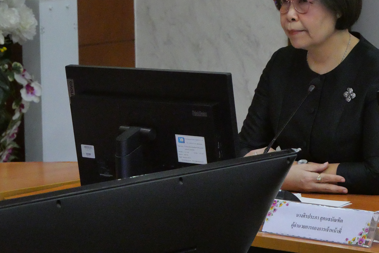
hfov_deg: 10.7
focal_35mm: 191
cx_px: 285
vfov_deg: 7.2
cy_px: 60
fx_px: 2012
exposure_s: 1/200
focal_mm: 60
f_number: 5.6
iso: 6400
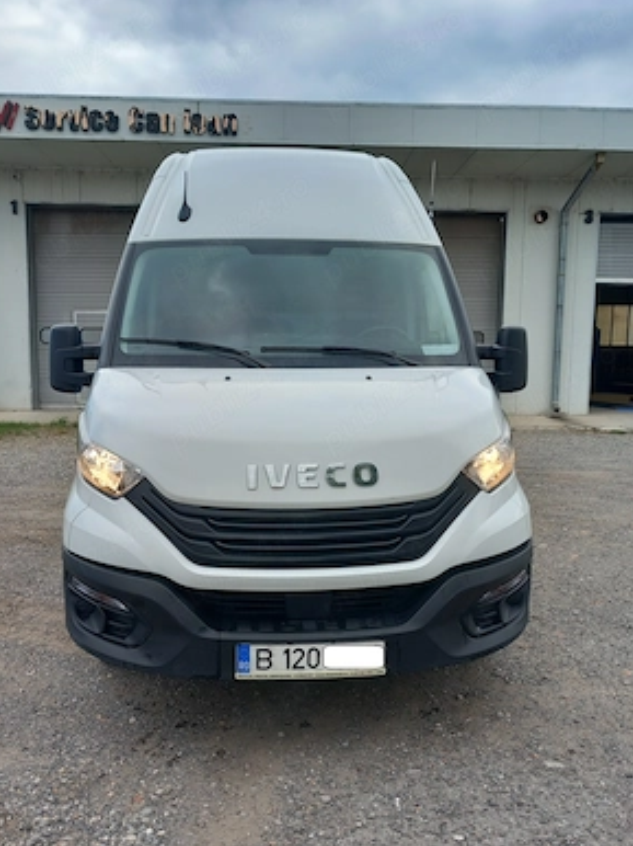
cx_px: 315
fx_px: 683
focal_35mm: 28
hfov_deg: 49.7
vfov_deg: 63.5
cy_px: 434
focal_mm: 4
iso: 20
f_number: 1.8
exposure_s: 1/139
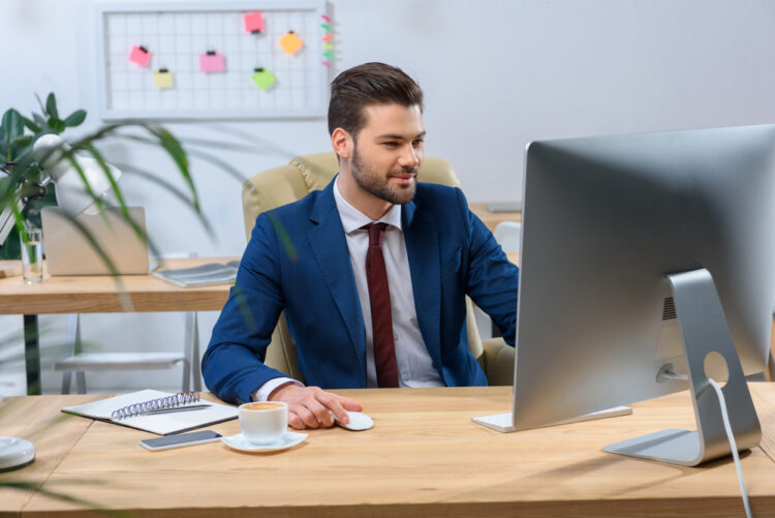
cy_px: 259
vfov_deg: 19.5
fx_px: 1508
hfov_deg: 28.8
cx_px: 388
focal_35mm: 70
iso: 200
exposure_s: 1/160
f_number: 4.5
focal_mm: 70
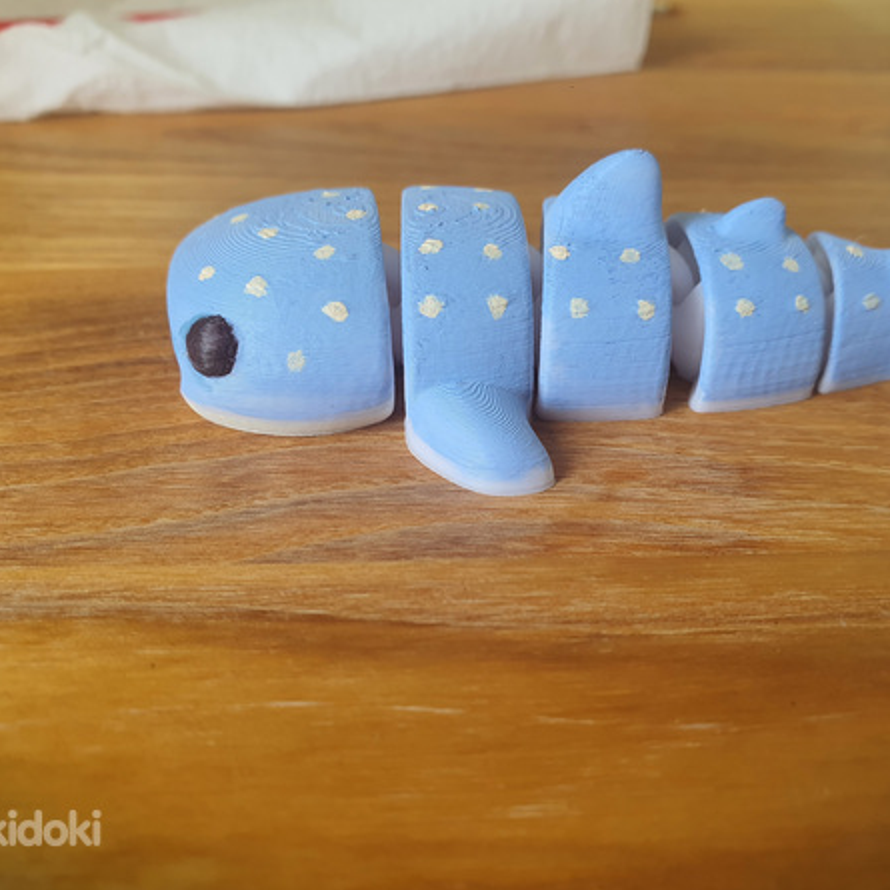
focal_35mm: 31
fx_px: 902
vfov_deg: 52.5
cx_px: 502
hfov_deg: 52.4
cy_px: 448
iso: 100
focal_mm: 4.3
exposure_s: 1/120
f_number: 2.4
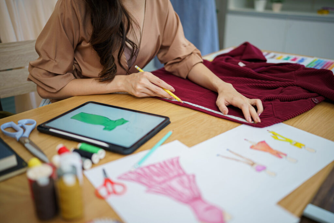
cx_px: 167
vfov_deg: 37.9
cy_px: 112
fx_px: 325
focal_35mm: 35
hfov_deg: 54.4
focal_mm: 35
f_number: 1.4
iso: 100
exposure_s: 1/125
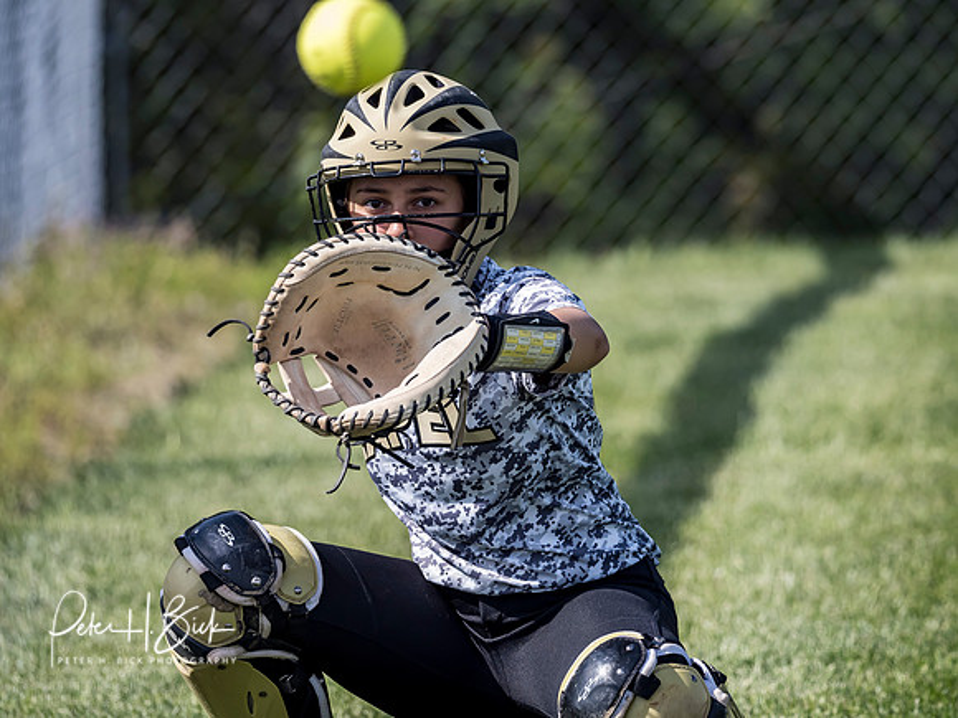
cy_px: 359
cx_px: 479
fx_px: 16633
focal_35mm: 601
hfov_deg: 3.3
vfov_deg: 2.5
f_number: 4
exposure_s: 1/2000
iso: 320
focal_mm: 300
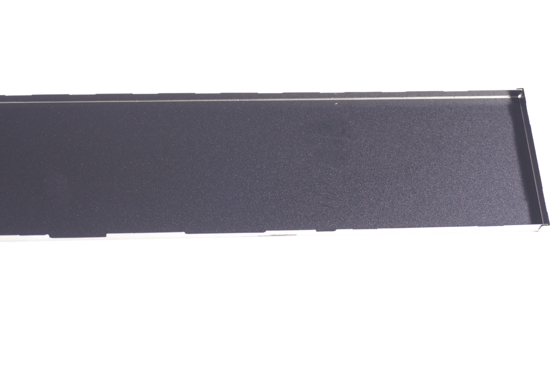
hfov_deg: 33.1
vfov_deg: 22.3
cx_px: 239
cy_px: 172
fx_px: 932
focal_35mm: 61
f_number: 5
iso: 640
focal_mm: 33
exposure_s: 1/100
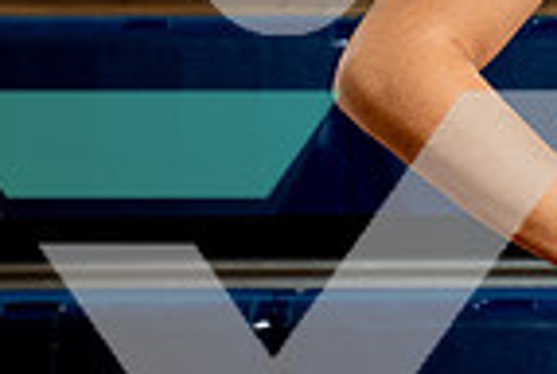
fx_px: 4388
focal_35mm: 283
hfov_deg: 7.1
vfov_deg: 4.8
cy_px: -173
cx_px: 939
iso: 320
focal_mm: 70
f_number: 8
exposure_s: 1/250
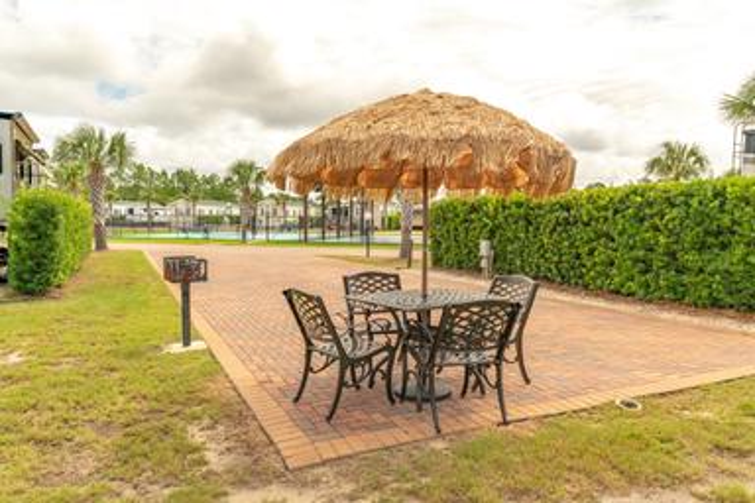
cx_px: 378
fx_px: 545
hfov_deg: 69.4
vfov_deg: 49.6
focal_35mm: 26
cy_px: 252
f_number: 13
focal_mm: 26
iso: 125
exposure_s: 1/125
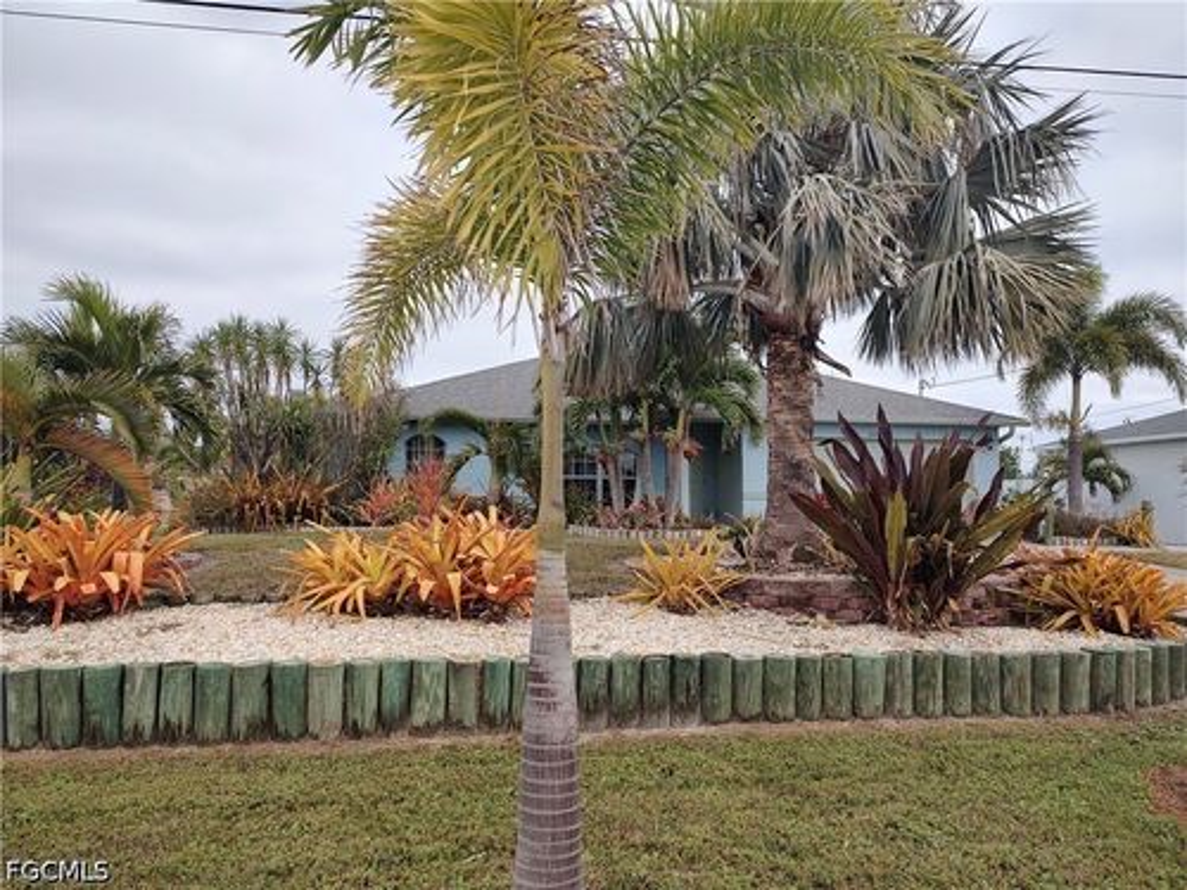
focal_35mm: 24
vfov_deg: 56.8
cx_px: 594
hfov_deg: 71.6
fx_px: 823
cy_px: 445
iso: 100
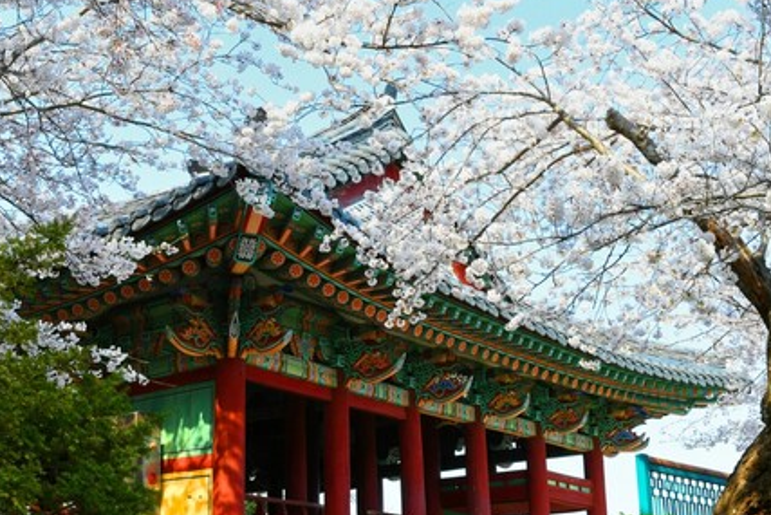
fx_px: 1264
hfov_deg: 33.9
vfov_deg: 23.0
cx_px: 350
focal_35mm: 59
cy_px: 248
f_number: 9
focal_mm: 28
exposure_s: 1/320
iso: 640
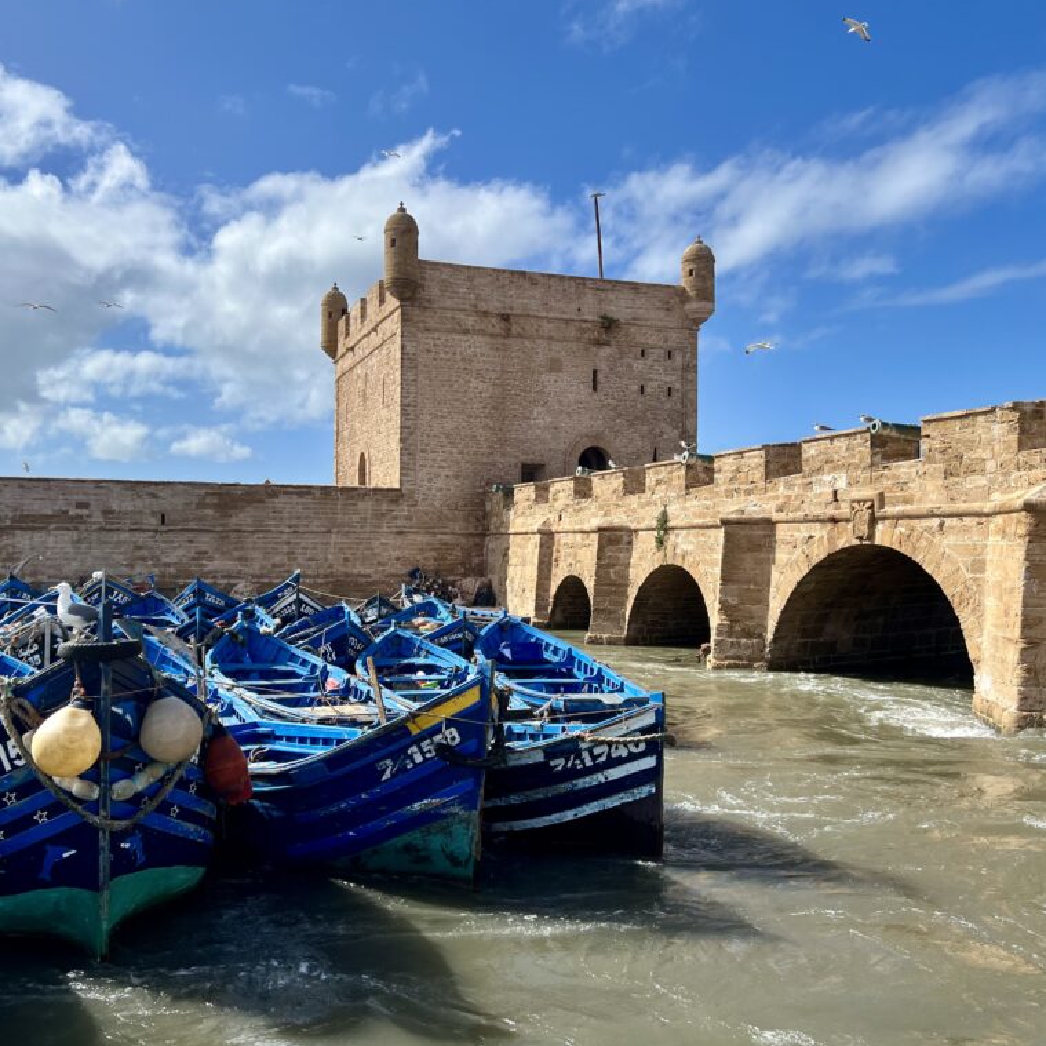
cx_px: 463
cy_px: 520
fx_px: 1060
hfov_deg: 52.4
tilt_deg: +2.6
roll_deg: -0.5
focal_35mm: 31
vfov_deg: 52.5
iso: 50
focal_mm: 5.7
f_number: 1.5
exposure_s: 1/5587
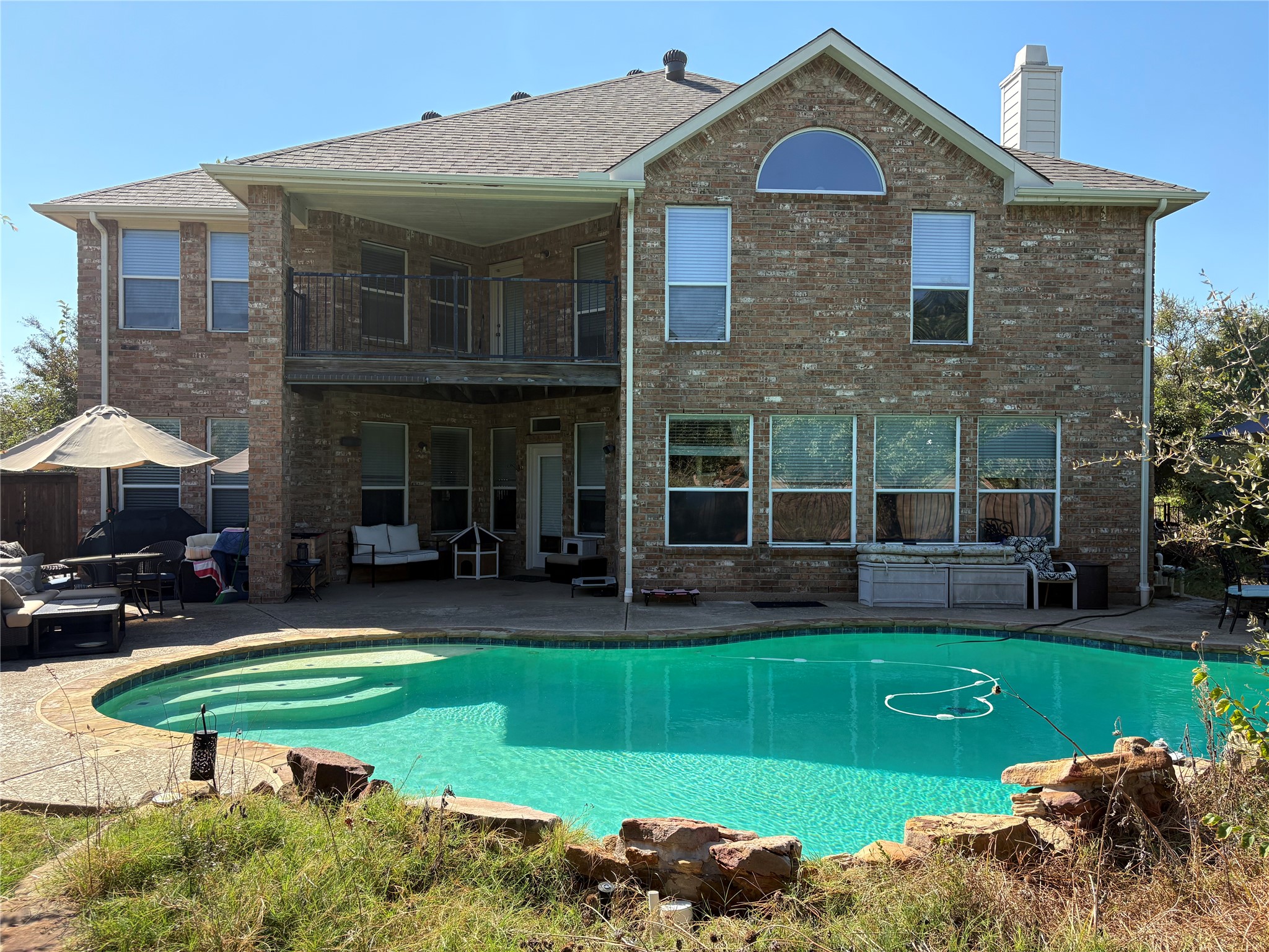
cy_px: 476
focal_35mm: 26
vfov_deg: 53.1
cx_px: 634
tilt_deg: +0.3
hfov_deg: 67.3
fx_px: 953
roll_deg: +1.8
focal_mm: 5.96
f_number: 1.6
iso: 64
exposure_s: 1/1901
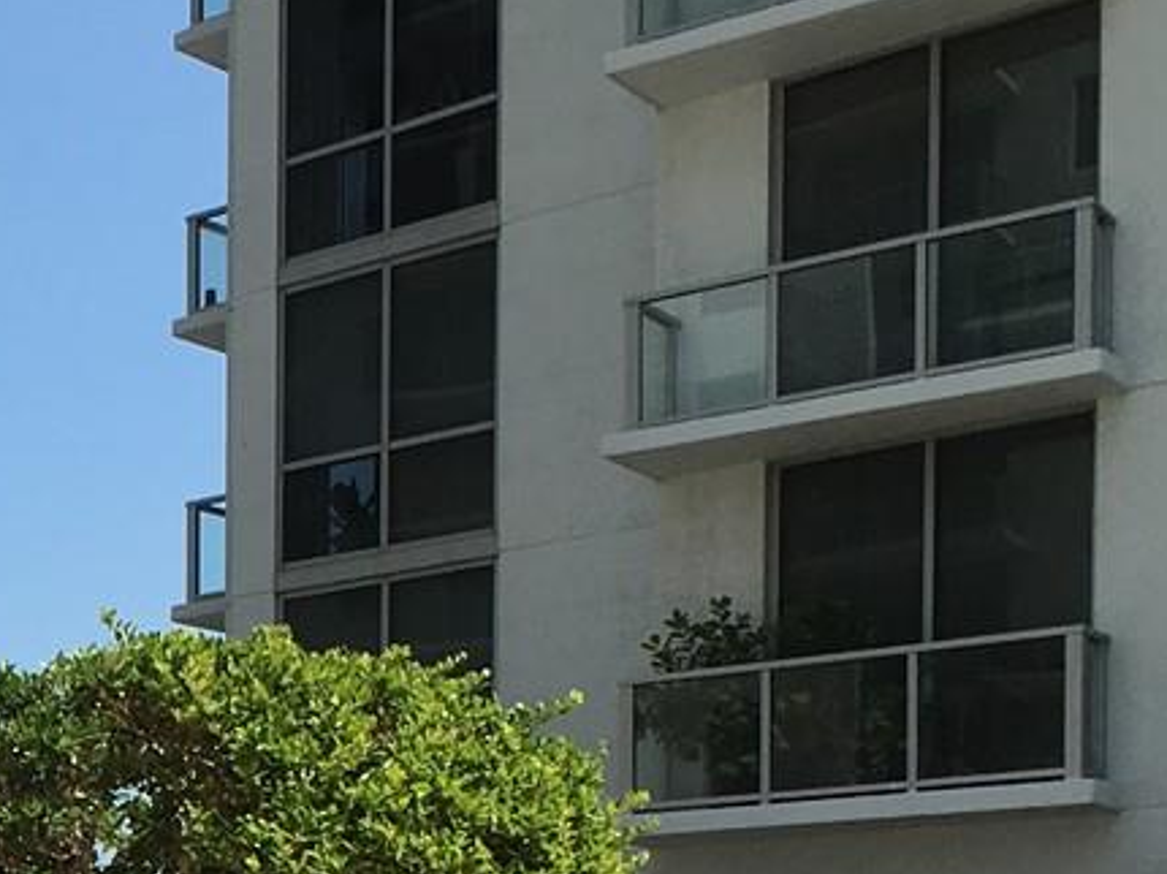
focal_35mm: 108
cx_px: -296
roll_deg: +0.2
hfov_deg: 17.3
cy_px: 1181
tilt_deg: +0.6
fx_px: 3639
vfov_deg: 13.2
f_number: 2.2
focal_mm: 4.15
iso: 25
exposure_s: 1/1399
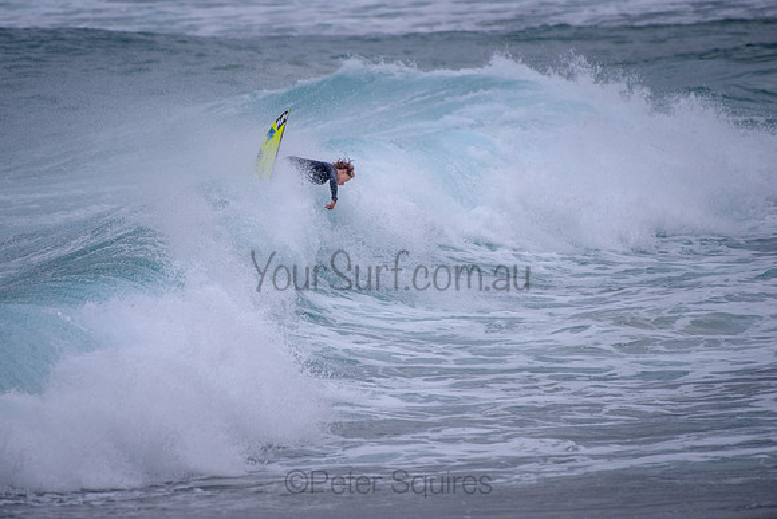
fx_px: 13234
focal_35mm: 613
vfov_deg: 2.2
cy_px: 240
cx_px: 312
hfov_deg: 3.4
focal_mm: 500
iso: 125
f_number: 5.6
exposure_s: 1/2000
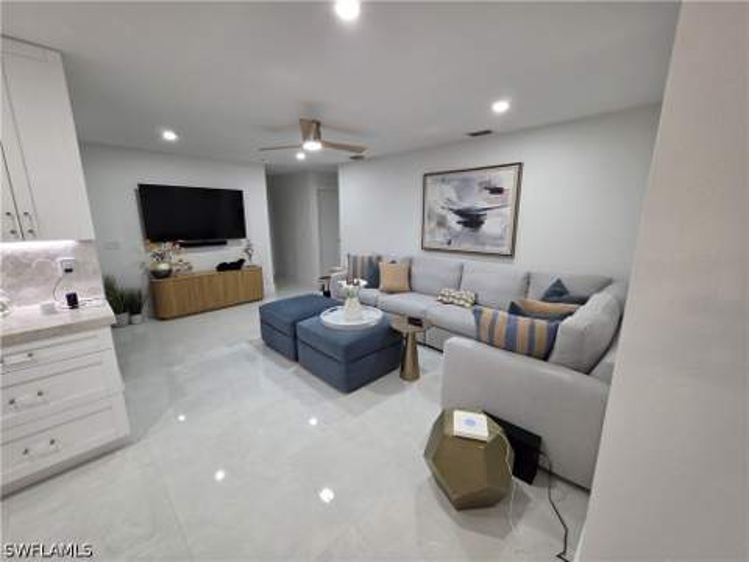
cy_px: 281
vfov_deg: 89.9
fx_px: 281
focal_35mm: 13
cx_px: 374
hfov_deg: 106.2
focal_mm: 2.2
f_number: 1.9
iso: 200
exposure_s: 1/60
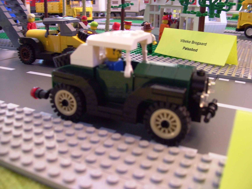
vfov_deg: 39.7
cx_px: 126
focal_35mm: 36
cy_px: 94
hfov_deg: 51.4
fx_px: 262
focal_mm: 6
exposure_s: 1/8
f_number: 2.7
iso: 160
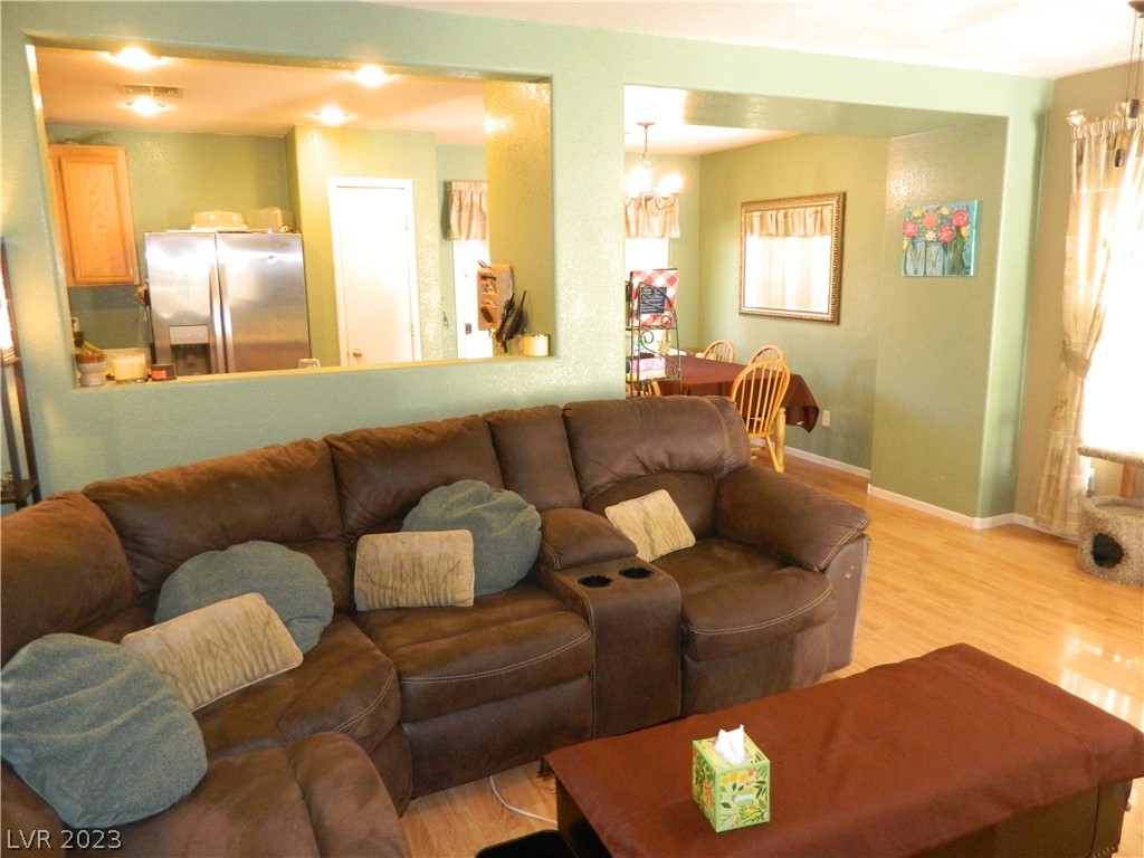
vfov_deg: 54.9
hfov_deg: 69.4
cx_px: 572
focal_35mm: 25
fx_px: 826
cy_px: 429
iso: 400
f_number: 3.1
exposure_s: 1/15
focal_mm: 4.5
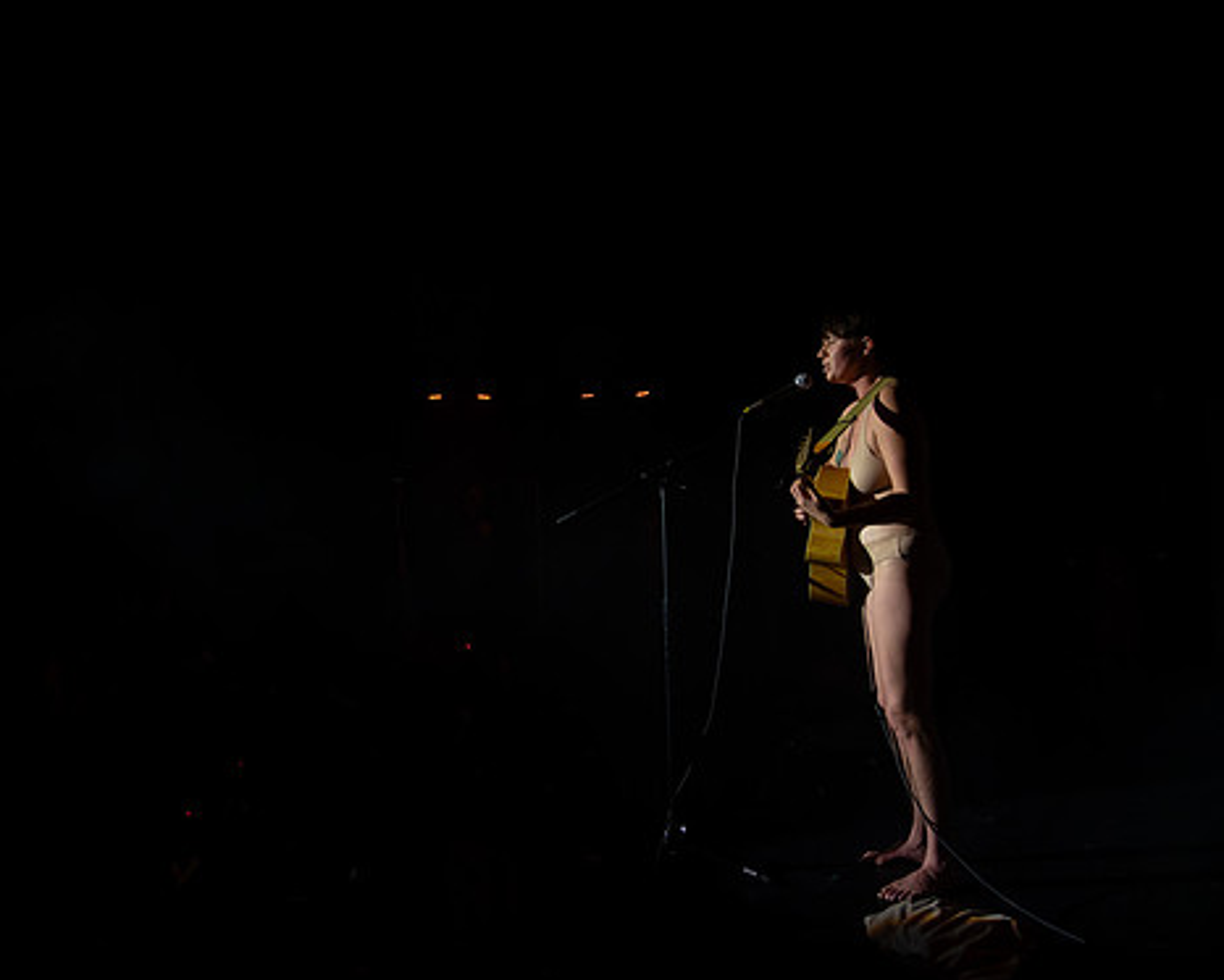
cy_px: 486
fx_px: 1015
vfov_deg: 51.5
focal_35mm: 28
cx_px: 565
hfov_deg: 62.1
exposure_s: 1/250
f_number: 4
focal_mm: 24
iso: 4000
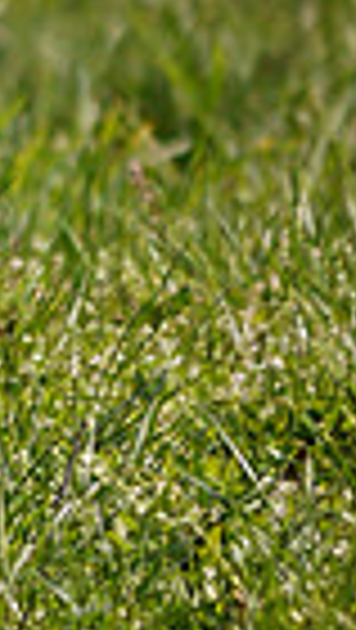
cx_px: -874
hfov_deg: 0.4
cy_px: 353
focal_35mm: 2708
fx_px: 45336
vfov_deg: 0.8
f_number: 5.6
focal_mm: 300
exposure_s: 1/160
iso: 100
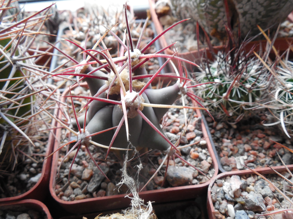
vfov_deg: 45.4
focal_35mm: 31
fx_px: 262
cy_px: 110
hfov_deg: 58.4
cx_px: 146
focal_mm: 5.6
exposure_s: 1/20
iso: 400
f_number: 3.6
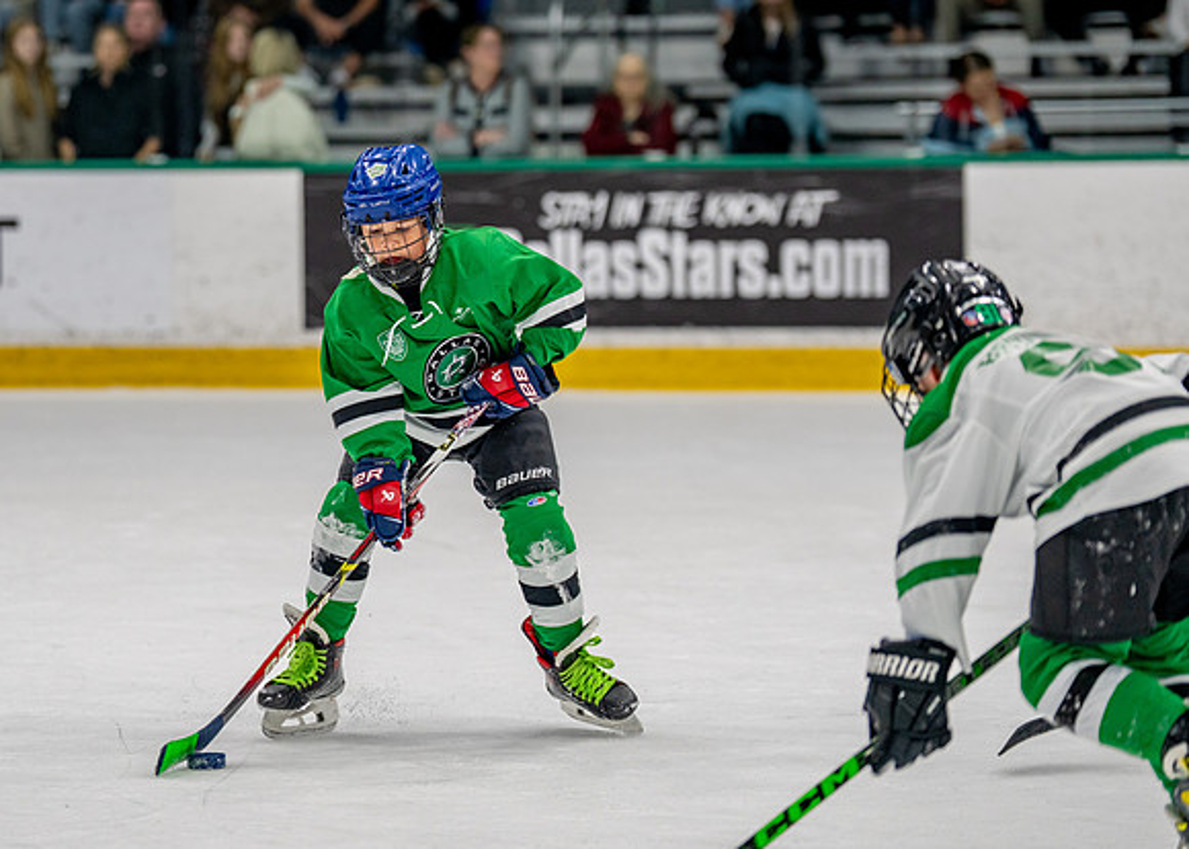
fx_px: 5760
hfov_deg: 11.8
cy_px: 352
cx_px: 433
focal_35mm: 171
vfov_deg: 8.4
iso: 1000
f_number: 2.8
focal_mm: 130
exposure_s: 1/1250
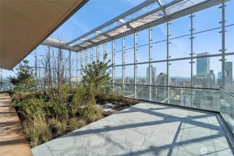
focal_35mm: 14
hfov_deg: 104.2
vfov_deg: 81.3
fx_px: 91
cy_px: 78
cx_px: 117
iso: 200
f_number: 8
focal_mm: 14
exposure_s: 1/640
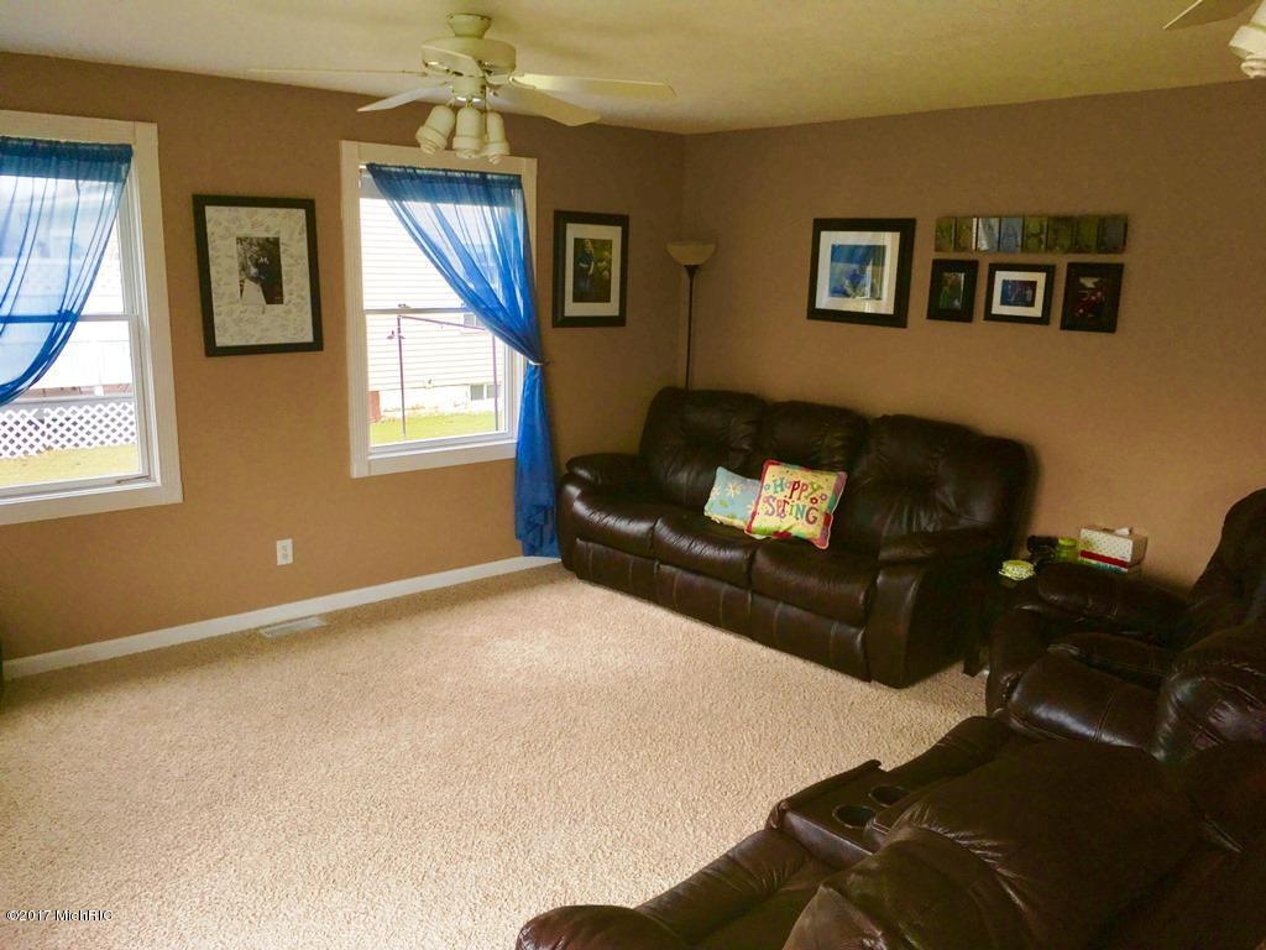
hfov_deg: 61.7
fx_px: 1061
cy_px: 475
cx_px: 633
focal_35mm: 29
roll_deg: -1.5
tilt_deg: -11.2
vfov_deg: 48.2
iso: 25
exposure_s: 1/37
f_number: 2.2
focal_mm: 4.15
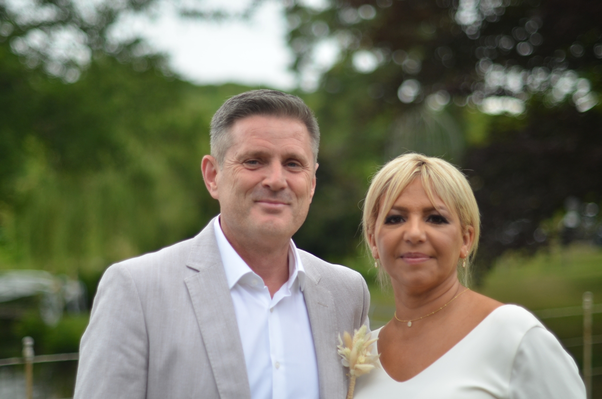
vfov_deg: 18.1
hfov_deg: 27.0
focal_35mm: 75
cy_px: 200
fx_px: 1252
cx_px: 301
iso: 200
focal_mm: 50
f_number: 1.4
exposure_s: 1/640
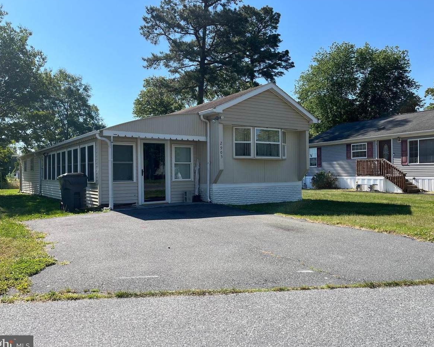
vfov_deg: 51.5
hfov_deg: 62.2
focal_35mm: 28
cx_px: 214
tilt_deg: -0.8
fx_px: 360
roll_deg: +1.3
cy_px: 175
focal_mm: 5.1
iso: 50
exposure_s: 1/2755
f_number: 1.6
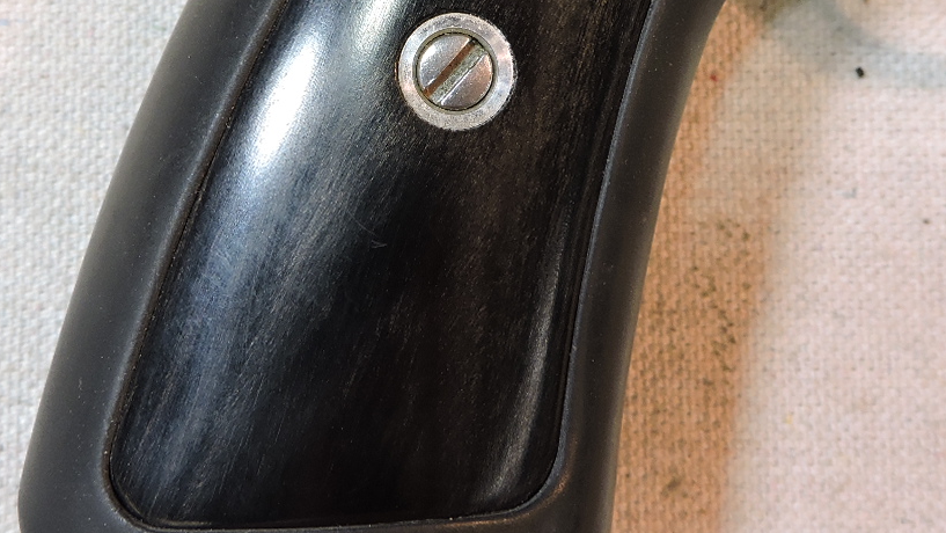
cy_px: 72
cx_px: 425
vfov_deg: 18.6
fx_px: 1606
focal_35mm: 64
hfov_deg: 32.8
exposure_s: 1/30
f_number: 3.1
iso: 125
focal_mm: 5.4
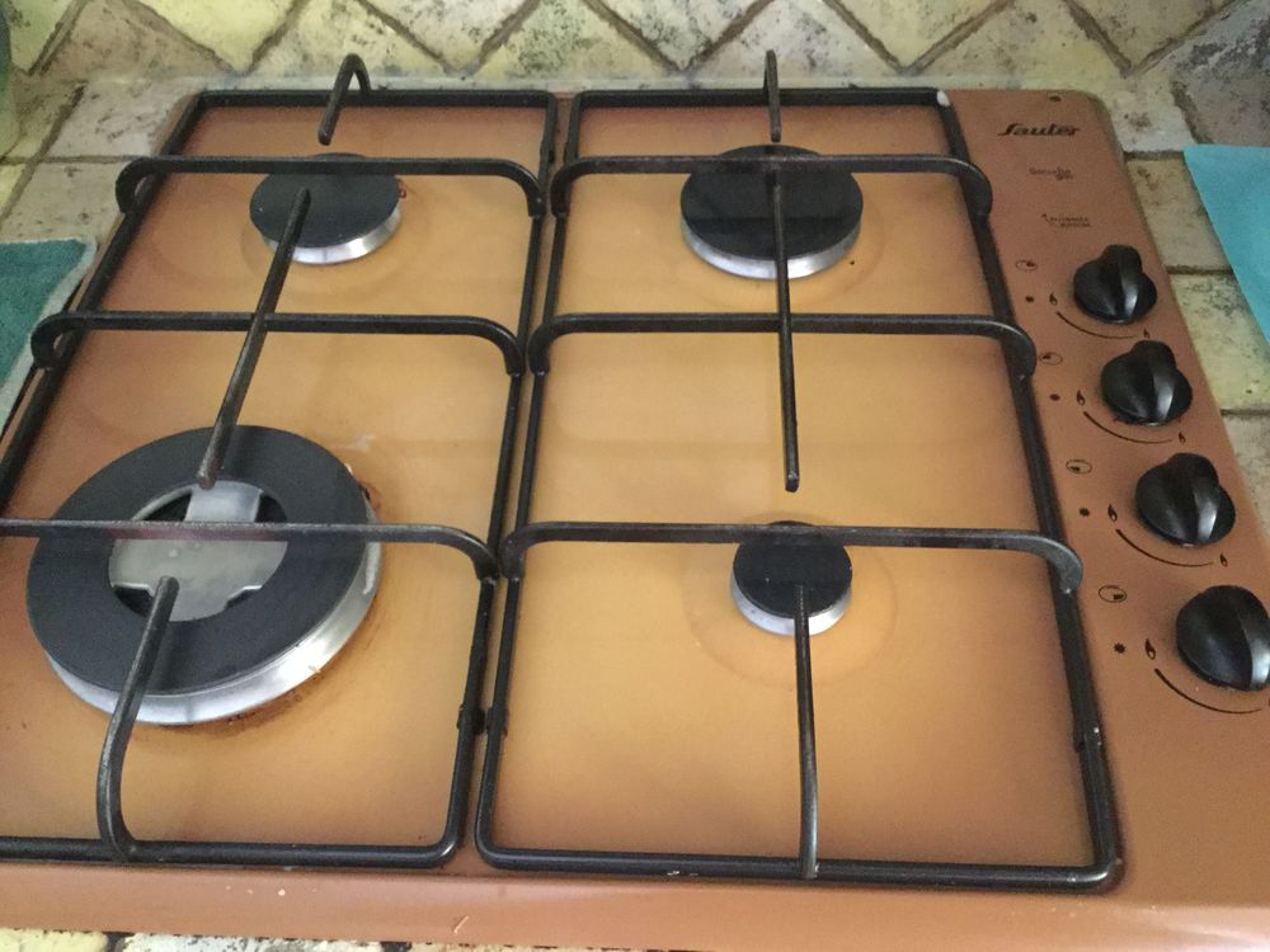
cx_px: 635
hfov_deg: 58.4
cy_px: 476
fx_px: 1137
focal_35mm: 31
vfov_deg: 45.4
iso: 640
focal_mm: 3.3
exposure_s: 1/15
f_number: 2.4
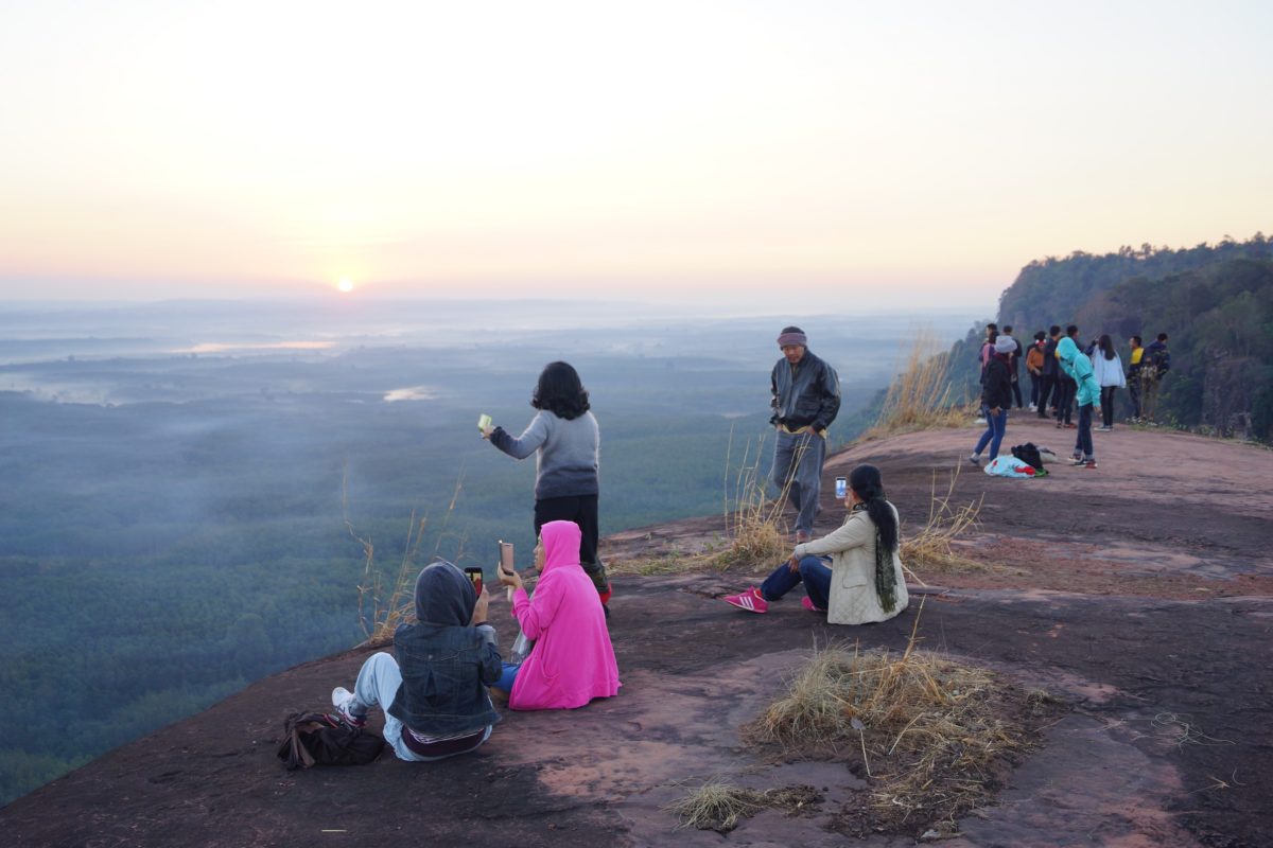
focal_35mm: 33
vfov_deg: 40.0
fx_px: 1167
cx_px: 636
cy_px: 424
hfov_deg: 57.2
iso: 100
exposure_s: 1/60
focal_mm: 22
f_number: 4
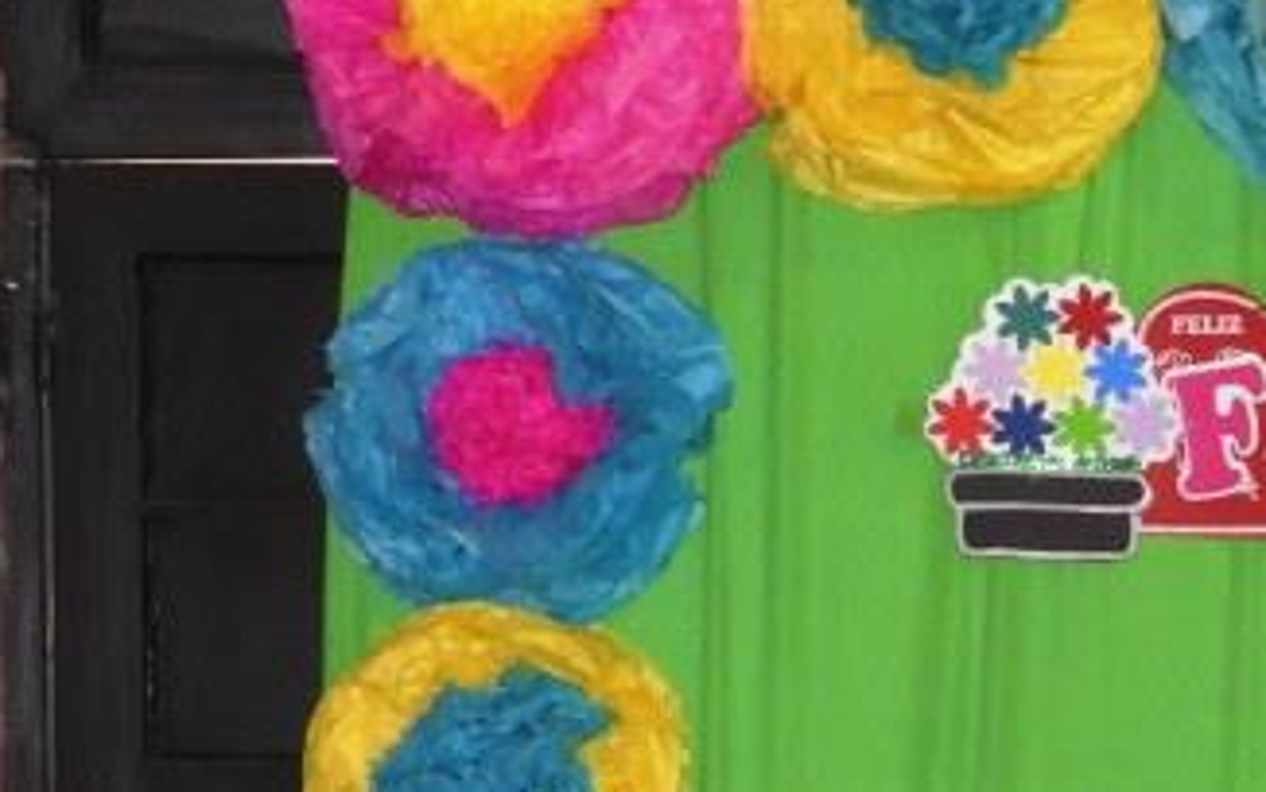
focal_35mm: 233
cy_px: 1215
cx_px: 1763
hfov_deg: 8.8
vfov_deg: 5.6
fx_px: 8042
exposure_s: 1/30
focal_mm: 12.5
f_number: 4.5
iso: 450
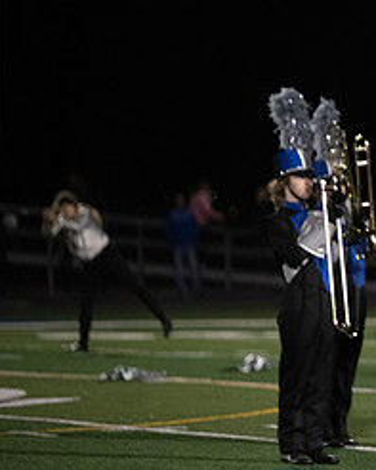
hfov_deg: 4.4
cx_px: 552
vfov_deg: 5.5
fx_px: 4921
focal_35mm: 354
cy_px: 339
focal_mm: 160
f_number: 2.8
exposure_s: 1/1250
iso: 5000
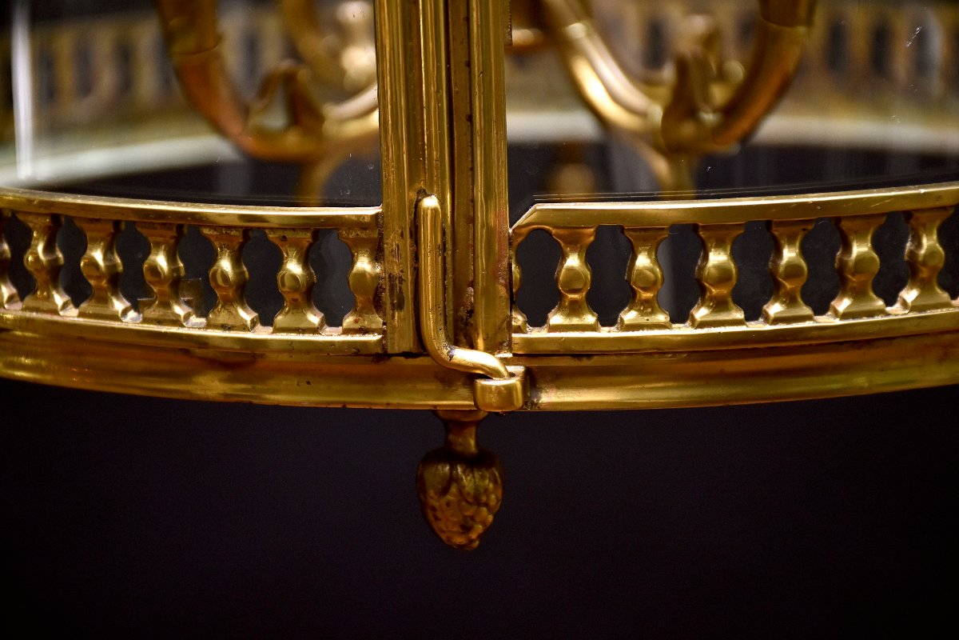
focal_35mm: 135
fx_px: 3596
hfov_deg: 15.2
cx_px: 480
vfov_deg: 10.2
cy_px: 320
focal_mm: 90
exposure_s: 1/160
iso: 640
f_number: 5.3
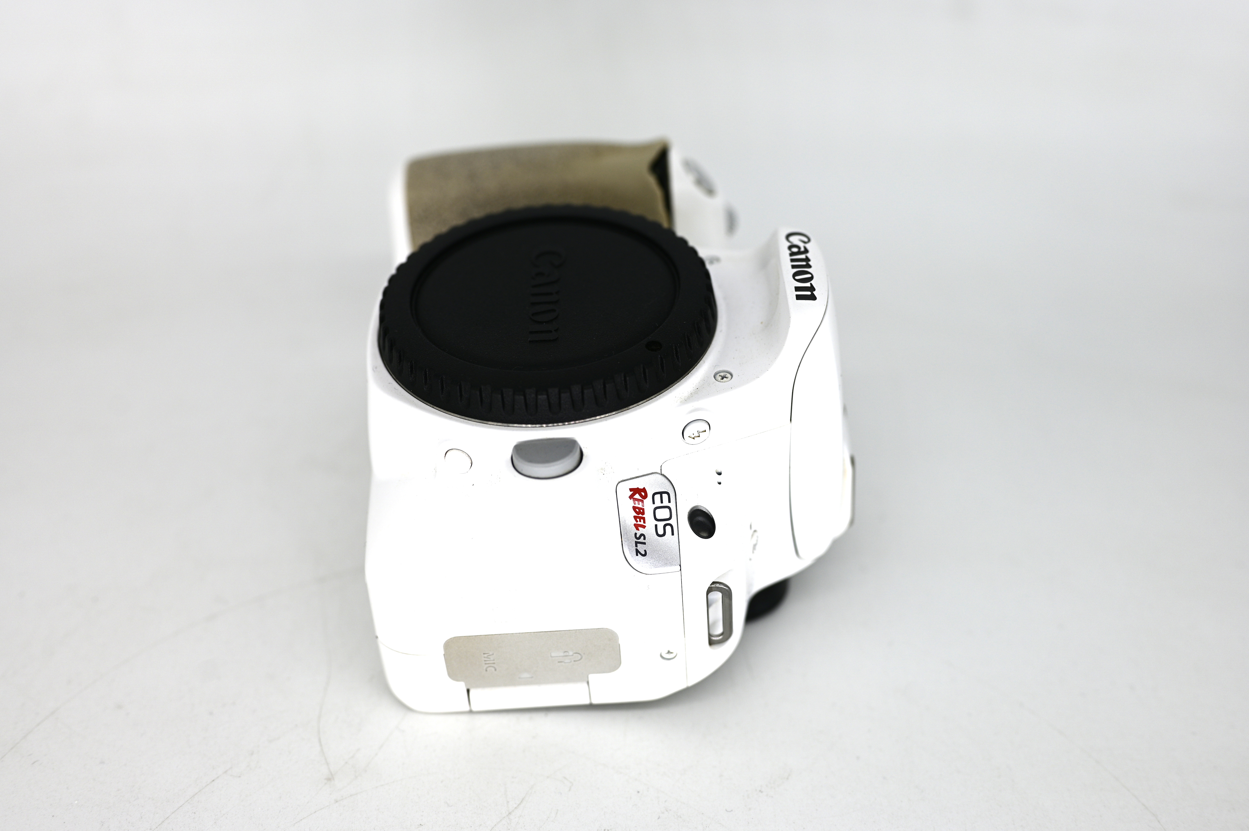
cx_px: 624
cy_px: 416
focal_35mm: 50
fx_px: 1734
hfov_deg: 39.6
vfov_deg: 27.0
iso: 100
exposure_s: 1/500
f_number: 4
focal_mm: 50
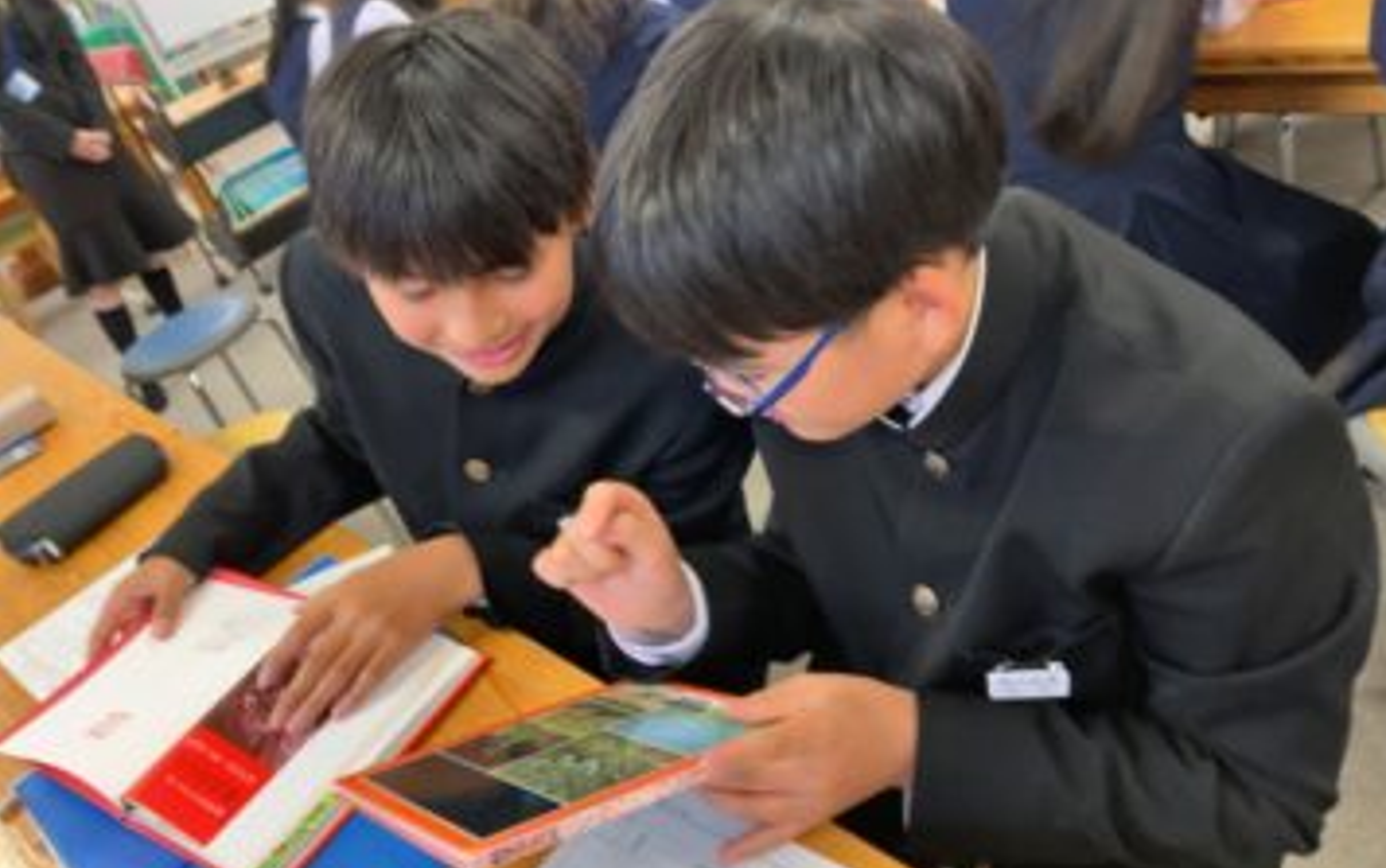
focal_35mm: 30
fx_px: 1134
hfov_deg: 62.9
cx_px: 697
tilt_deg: -30.8
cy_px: 424
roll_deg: +21.2
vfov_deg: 41.9
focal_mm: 3.99
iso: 250
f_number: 1.8
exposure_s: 1/60
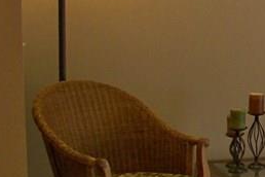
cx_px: 417
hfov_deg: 14.0
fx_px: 1001
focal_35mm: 136
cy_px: 82
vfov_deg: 10.1
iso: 200
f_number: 2.8
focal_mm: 5.85
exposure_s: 1/30
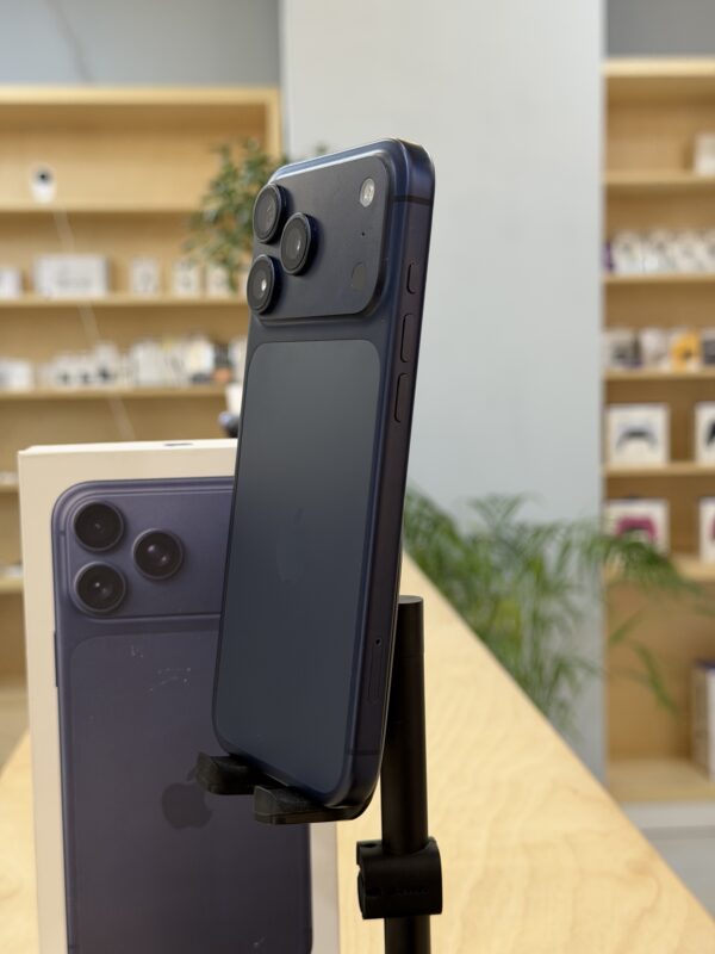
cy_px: 477
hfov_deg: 30.3
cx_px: 358
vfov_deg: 39.7
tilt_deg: -3.4
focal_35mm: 48
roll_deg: +0.2
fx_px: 1322
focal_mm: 6.76
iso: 100
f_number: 1.78
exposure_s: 1/70
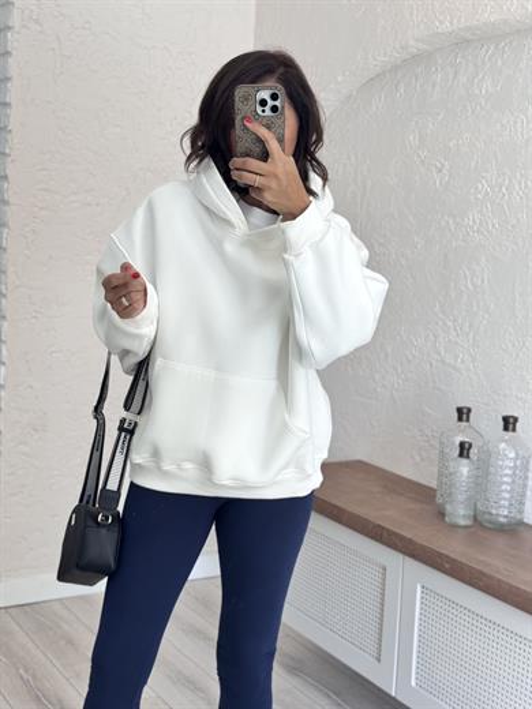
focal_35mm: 48
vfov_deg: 39.7
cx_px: 266
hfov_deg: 30.3
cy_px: 354
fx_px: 984
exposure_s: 1/181
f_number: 1.78
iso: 64
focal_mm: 6.76
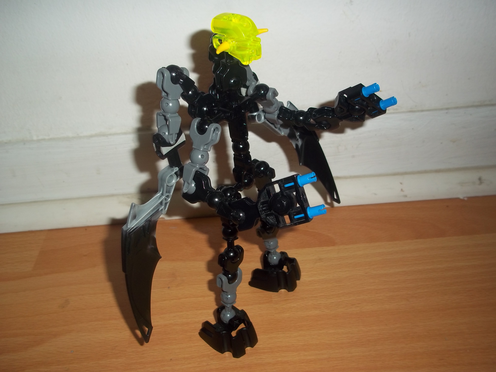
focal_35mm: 36
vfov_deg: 39.7
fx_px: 516
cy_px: 186
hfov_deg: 51.4
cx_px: 248
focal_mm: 6.5
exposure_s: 1/30
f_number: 3.1
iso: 80
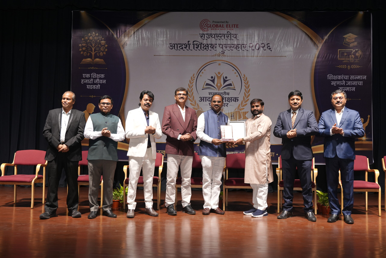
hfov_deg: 53.1
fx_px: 386
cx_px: 193
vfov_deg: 36.9
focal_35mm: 36
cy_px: 129
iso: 400
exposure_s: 1/100
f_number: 3.2
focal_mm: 24
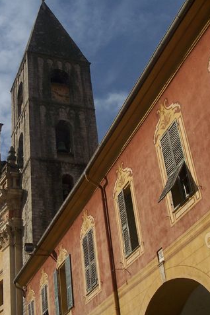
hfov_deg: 25.4
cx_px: 80
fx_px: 464
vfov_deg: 37.5
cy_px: 157
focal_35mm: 53
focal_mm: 8
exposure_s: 1/1000
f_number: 4.8
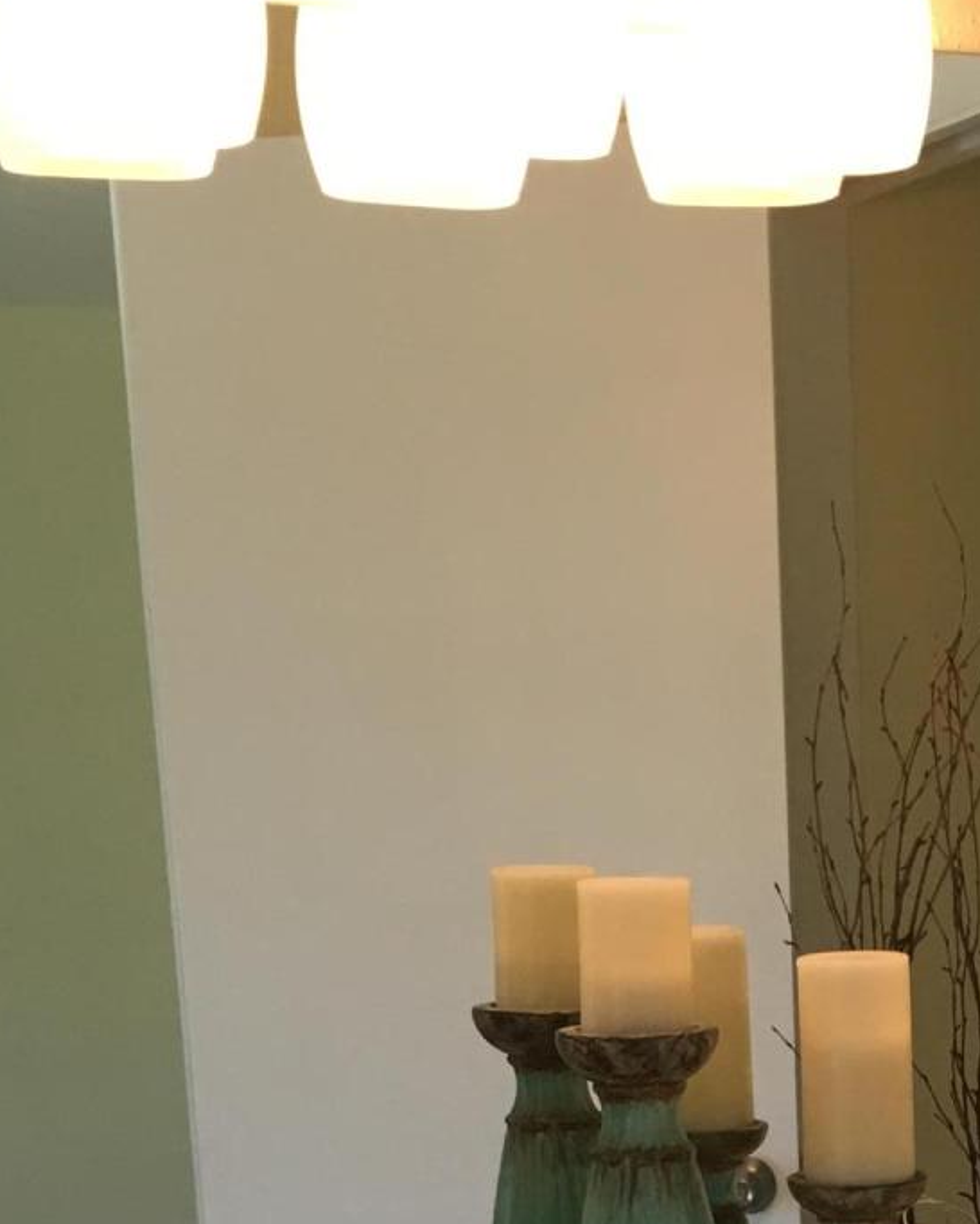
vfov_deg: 20.9
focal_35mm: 83
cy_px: 1599
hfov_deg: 18.1
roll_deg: +1.5
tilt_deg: -15.1
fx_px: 3008
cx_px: 928
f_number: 2.2
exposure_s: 1/30
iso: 40
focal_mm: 4.15
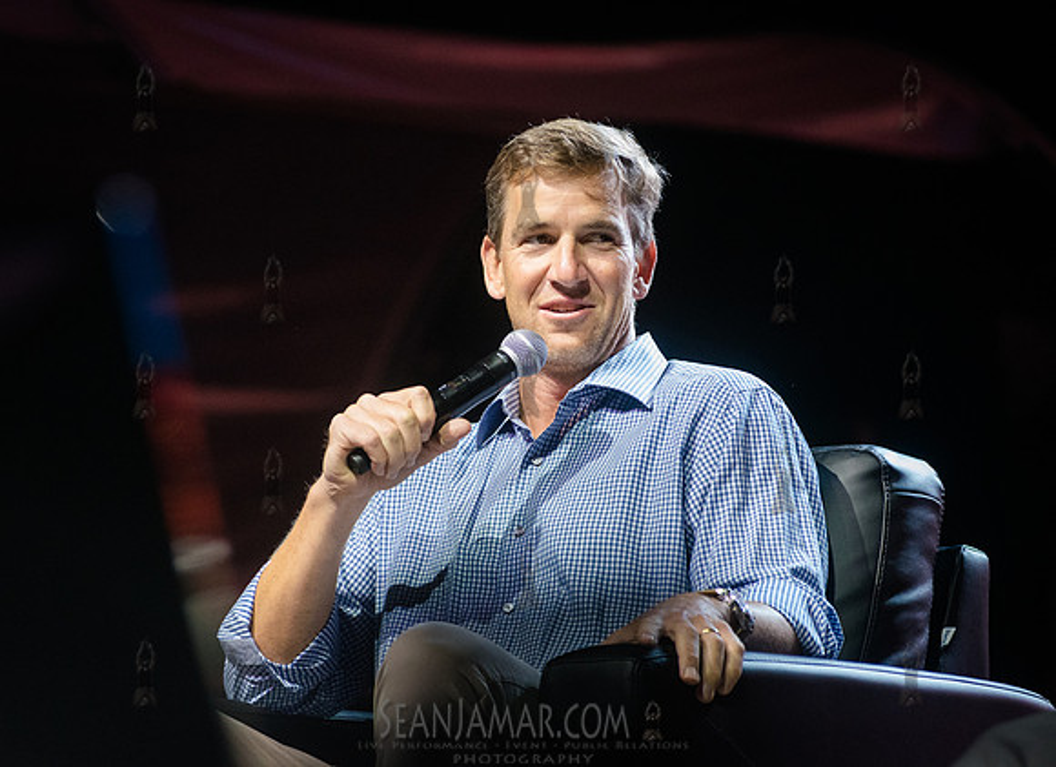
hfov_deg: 9.1
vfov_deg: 6.6
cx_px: 605
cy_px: 337
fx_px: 6622
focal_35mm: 220
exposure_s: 1/1000
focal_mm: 185
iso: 5000
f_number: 4.5
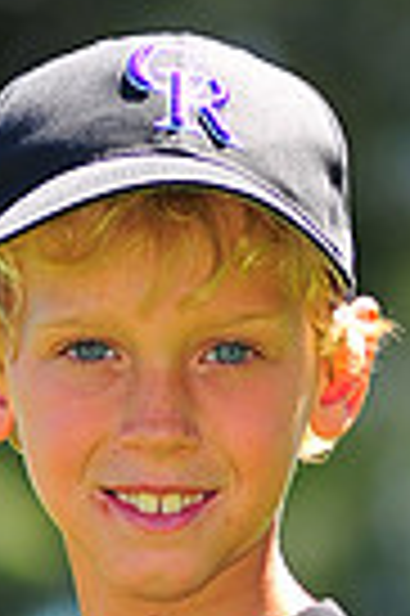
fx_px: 13032
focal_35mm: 761
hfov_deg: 1.8
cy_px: 836
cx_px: 113
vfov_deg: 2.7
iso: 200
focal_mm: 180
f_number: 5
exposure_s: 1/400
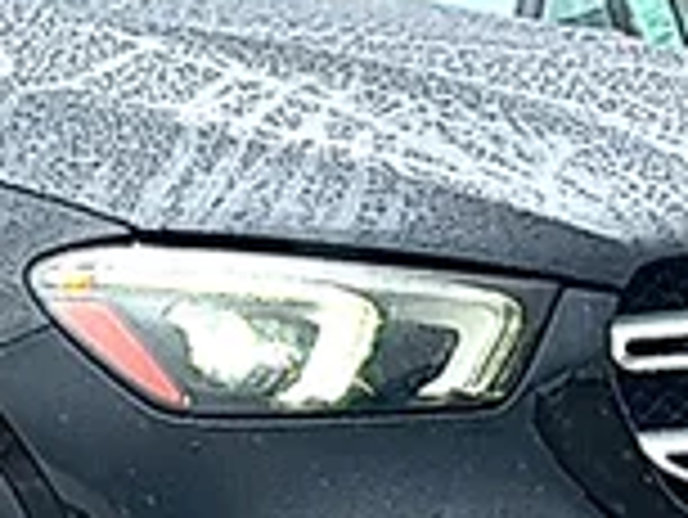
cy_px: 340
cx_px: -225
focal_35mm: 174
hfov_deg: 11.1
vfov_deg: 8.5
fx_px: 3461
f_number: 1.78
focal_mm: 6.86
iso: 80
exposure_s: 1/954
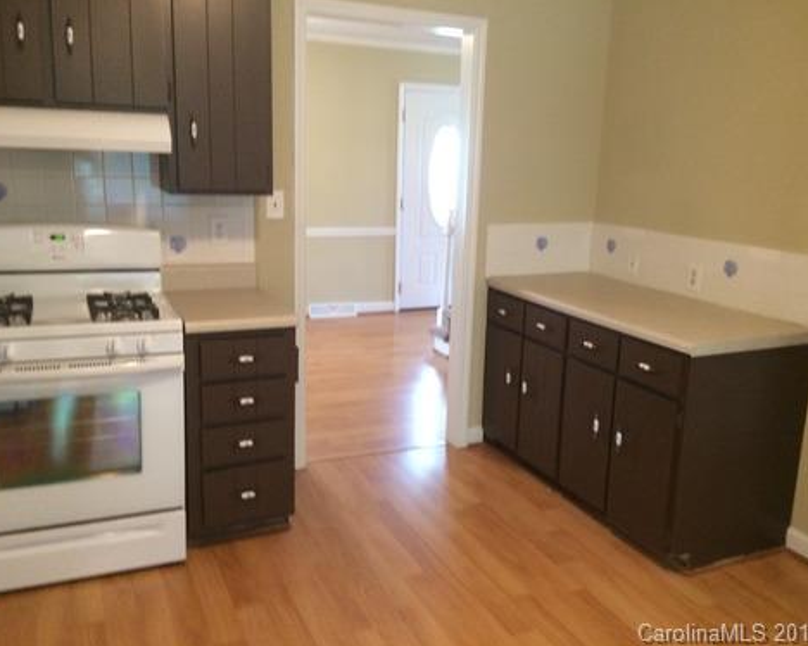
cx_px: 394
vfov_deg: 47.1
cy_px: 318
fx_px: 741
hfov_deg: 57.2
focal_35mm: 31
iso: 250
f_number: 2.2
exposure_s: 1/24
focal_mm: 4.15
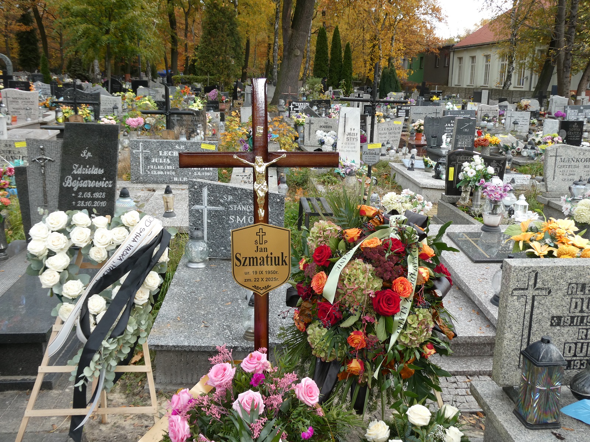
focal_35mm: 35
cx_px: 295
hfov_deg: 52.6
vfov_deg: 40.7
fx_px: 597
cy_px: 221
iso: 80
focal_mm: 6.3
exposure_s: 1/80
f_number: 3.7
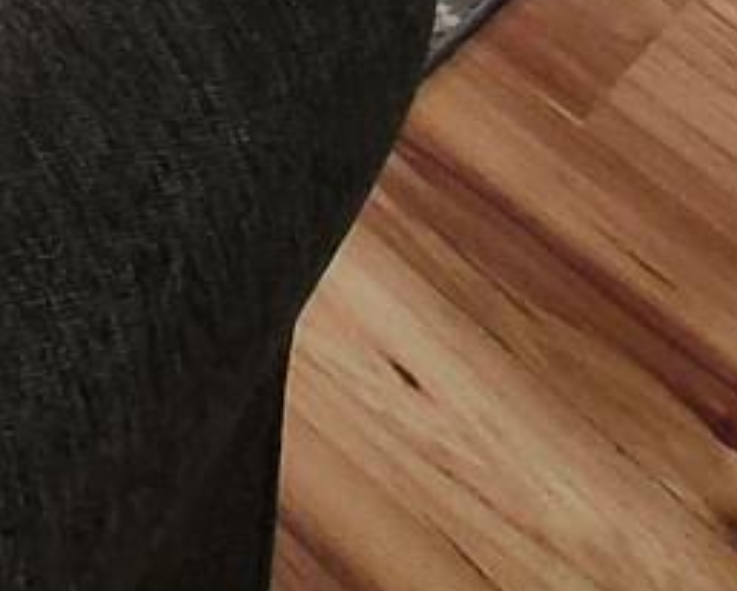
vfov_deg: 9.0
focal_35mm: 101
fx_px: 2205
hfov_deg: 18.7
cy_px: -1555
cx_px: 89
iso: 100
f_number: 2.2
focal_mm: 1.7
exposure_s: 1/60
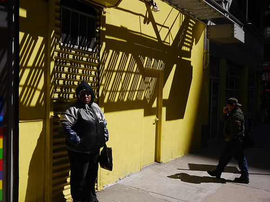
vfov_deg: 36.0
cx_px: 135
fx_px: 312
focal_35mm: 40
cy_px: 101
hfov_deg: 46.8
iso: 100
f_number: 16
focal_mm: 20
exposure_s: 1/125
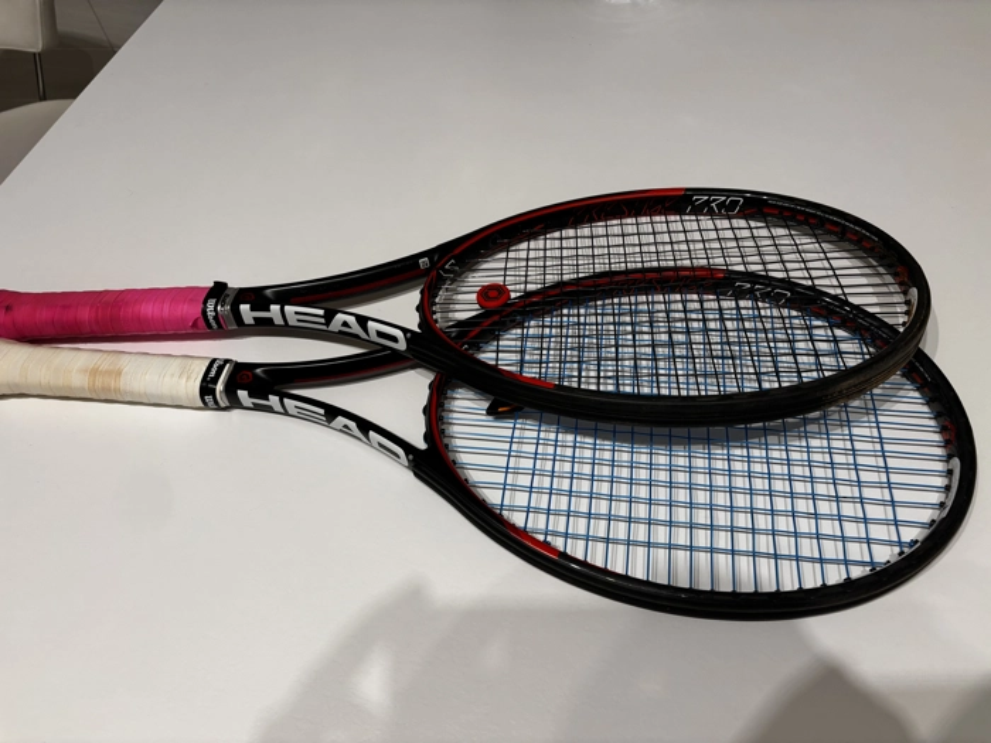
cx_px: 496
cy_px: 372
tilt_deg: -52.7
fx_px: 744
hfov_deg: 67.3
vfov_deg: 53.1
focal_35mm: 26
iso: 100
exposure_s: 1/50
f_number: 1.6
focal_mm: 5.96
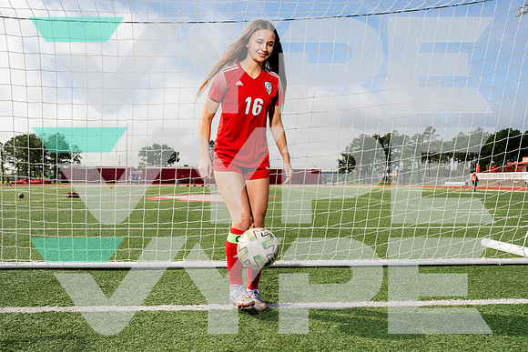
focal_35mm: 31
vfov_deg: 42.4
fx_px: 454
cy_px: 177
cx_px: 262
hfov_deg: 60.3
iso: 100
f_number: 8
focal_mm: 29
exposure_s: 1/250
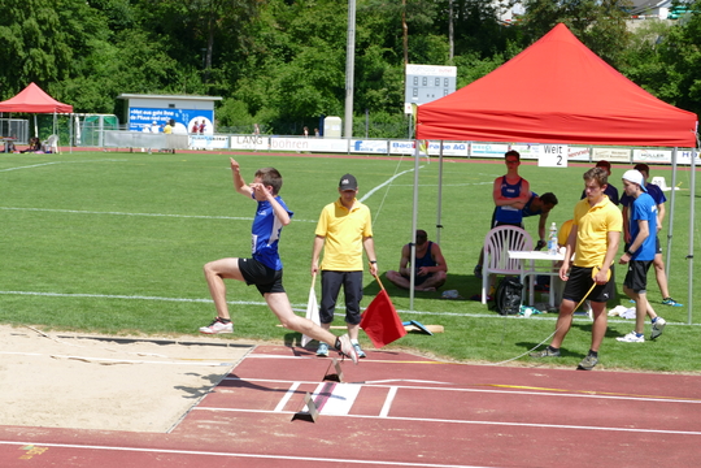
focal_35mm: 82
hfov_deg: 24.8
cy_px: 234
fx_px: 1597
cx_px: 350
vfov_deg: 16.7
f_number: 3.7
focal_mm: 29.94
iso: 125
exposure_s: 1/1000
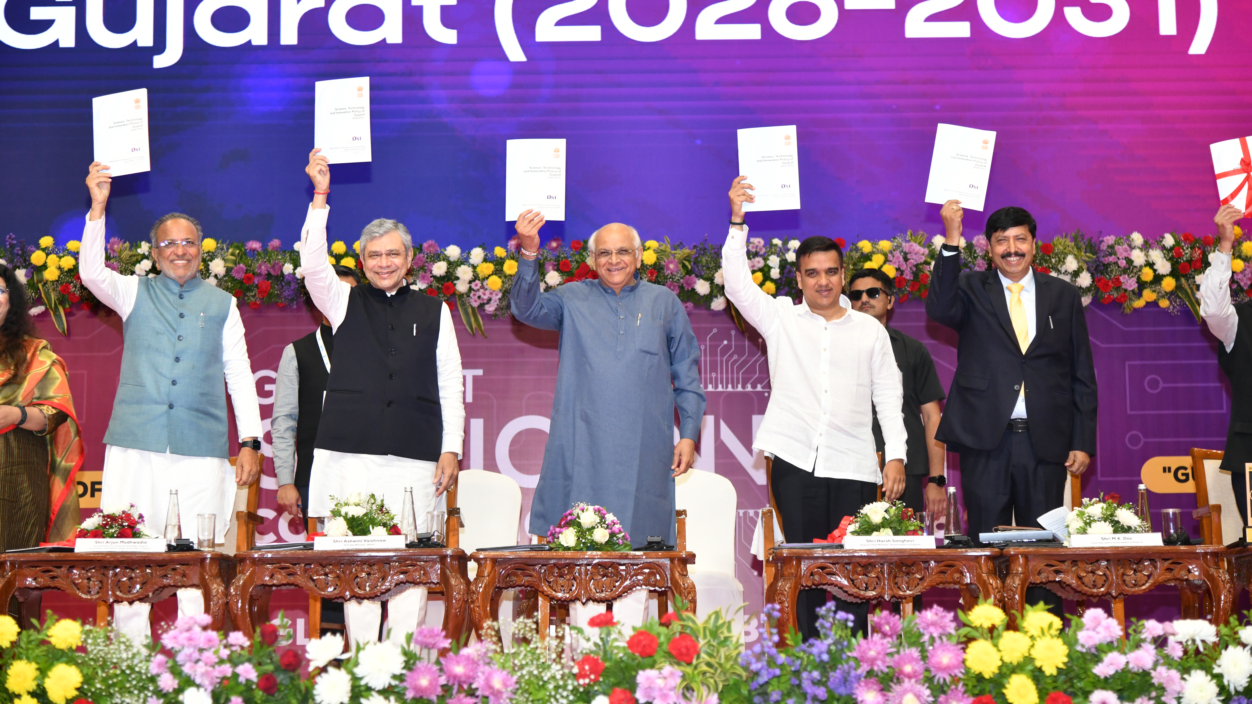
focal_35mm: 70
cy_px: 328
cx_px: 629
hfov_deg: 30.2
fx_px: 2324
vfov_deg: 17.2
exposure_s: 1/200
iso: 2000
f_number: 4.5
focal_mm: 66
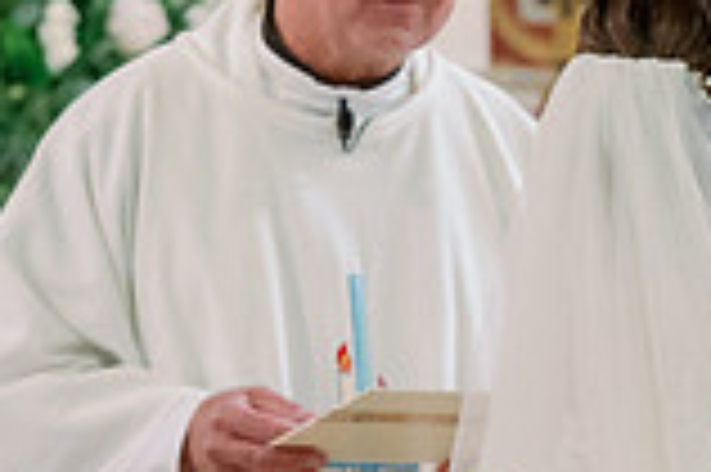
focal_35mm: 605
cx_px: 896
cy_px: 427
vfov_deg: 2.3
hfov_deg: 3.4
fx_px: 11936
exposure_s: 1/125
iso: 3200
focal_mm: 165
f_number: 2.8
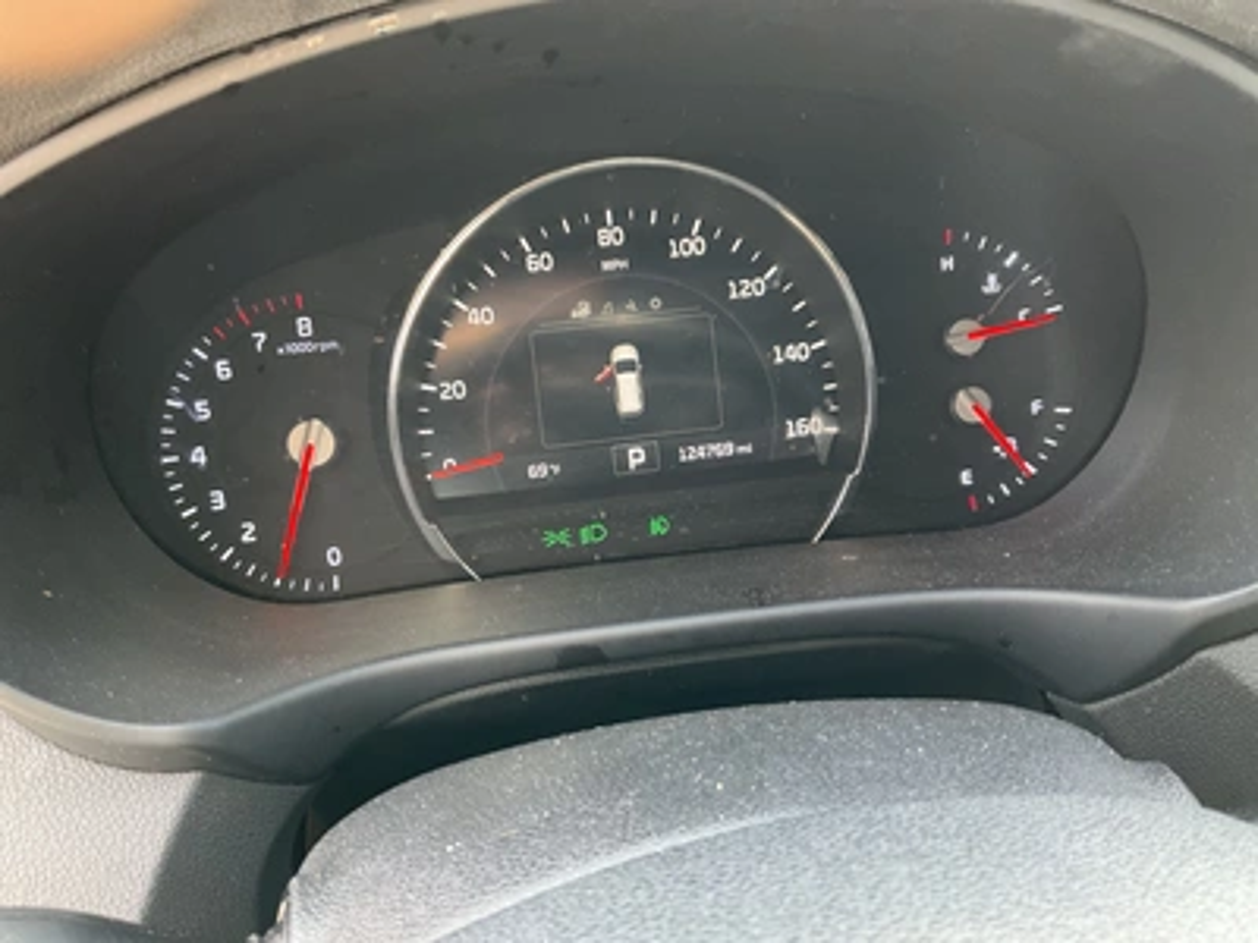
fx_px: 1054
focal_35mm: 29
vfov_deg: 48.2
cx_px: 629
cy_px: 472
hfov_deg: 61.7
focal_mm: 3
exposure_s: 1/60
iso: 125
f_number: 1.8
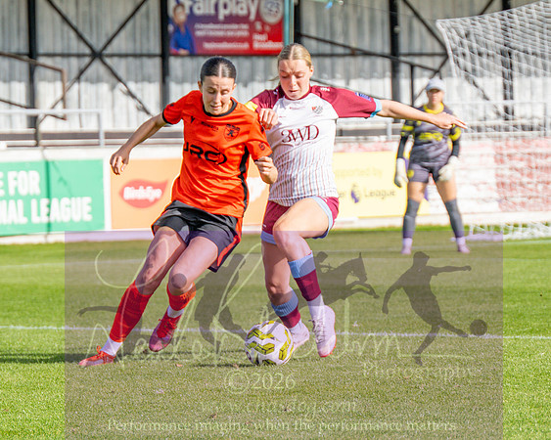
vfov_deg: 5.8
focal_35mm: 268
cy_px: 260
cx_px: 232
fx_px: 4367
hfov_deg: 7.2
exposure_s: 1/1600
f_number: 4
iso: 125
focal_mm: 115
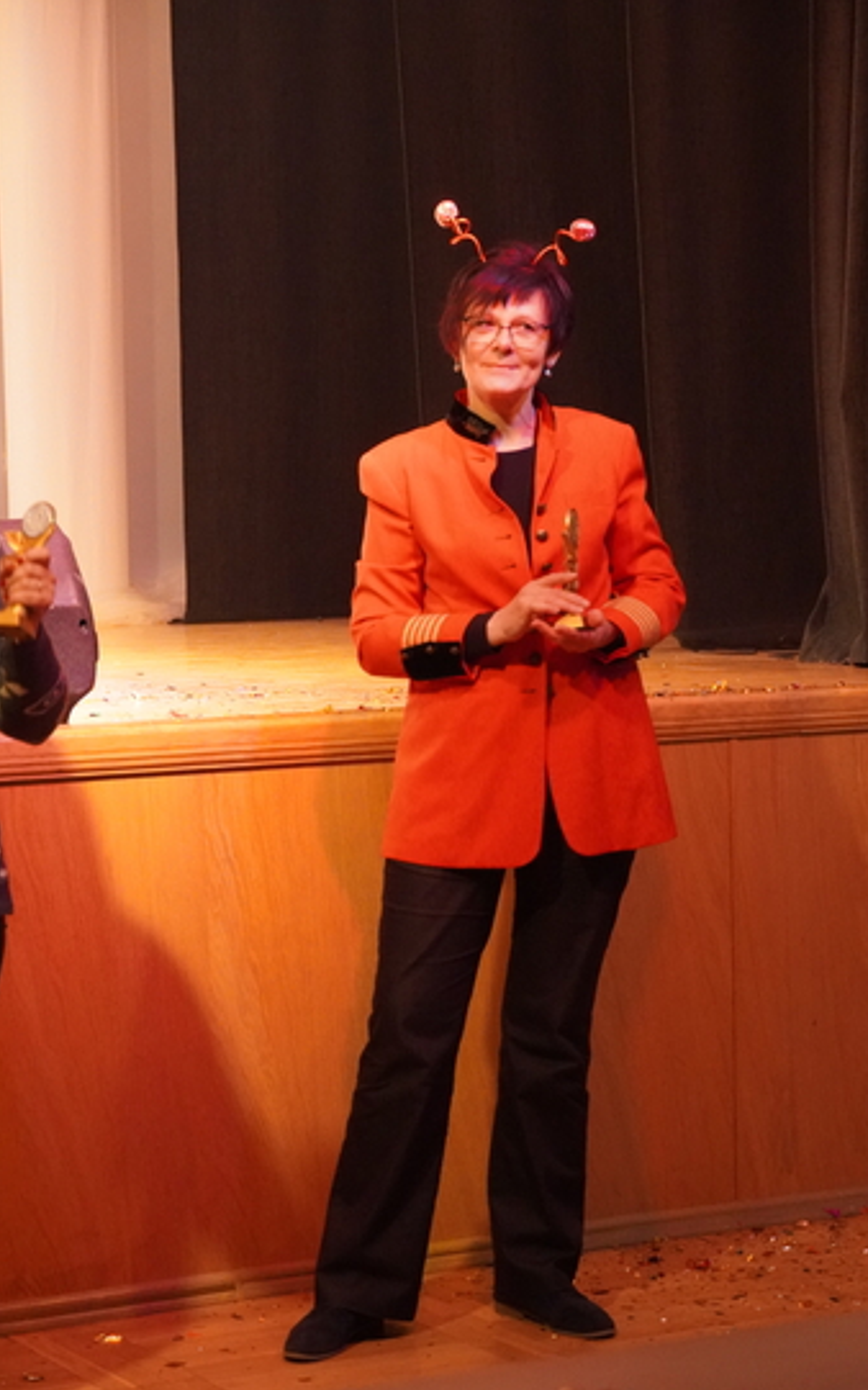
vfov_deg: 22.7
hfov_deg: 14.3
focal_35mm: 92
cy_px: 700
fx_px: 3465
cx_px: 437
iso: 6400
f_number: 5.6
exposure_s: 1/60
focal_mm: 59
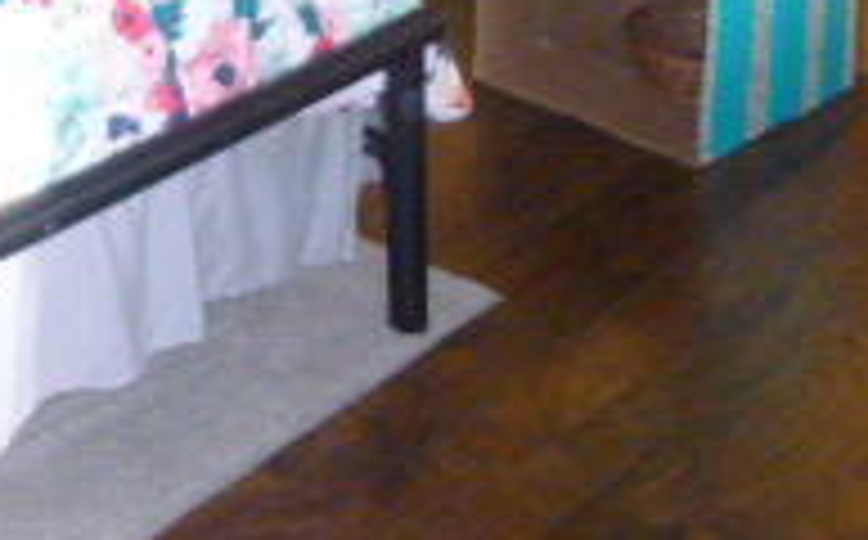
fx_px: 2079
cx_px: -99
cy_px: -418
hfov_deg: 22.2
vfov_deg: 13.4
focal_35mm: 88
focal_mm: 4.5
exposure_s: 1/60
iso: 500
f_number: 3.1
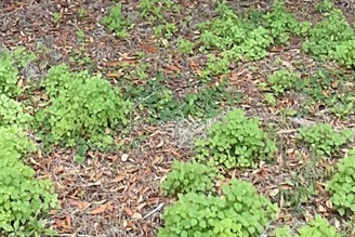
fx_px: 1450
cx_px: 150
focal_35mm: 147
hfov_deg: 14.0
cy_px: -212
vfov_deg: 8.9
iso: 20
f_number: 1.8
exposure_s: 1/120
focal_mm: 3
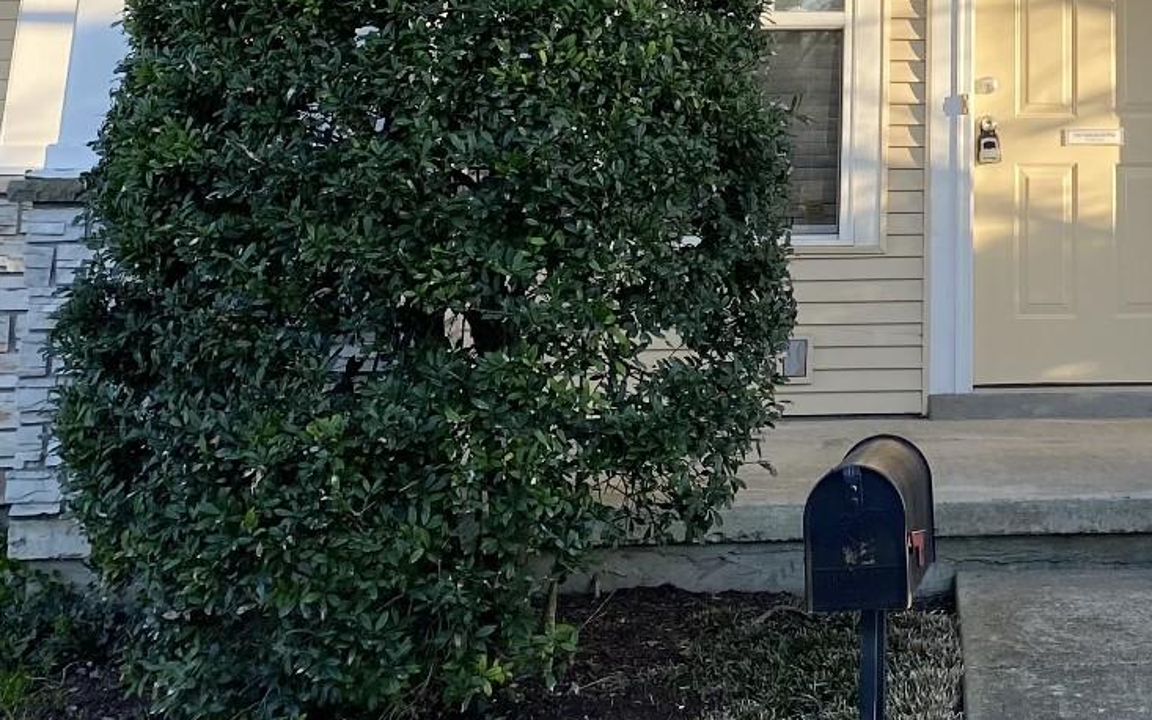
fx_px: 2417
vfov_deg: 16.1
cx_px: 1080
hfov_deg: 25.8
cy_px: -217
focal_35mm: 77
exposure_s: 1/549
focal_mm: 4.25
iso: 32
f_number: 1.8
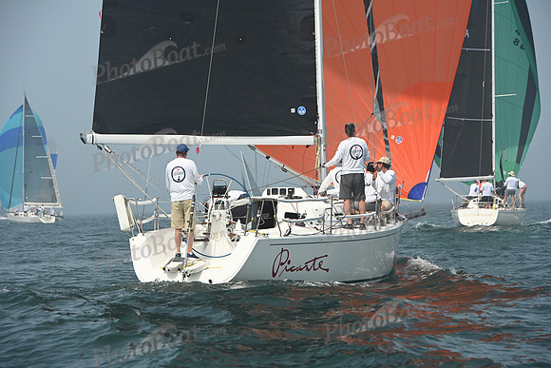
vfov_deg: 7.9
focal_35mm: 175
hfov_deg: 11.7
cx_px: 276
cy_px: 184
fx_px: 2679
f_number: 9
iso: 320
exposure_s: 1/1250
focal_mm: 175
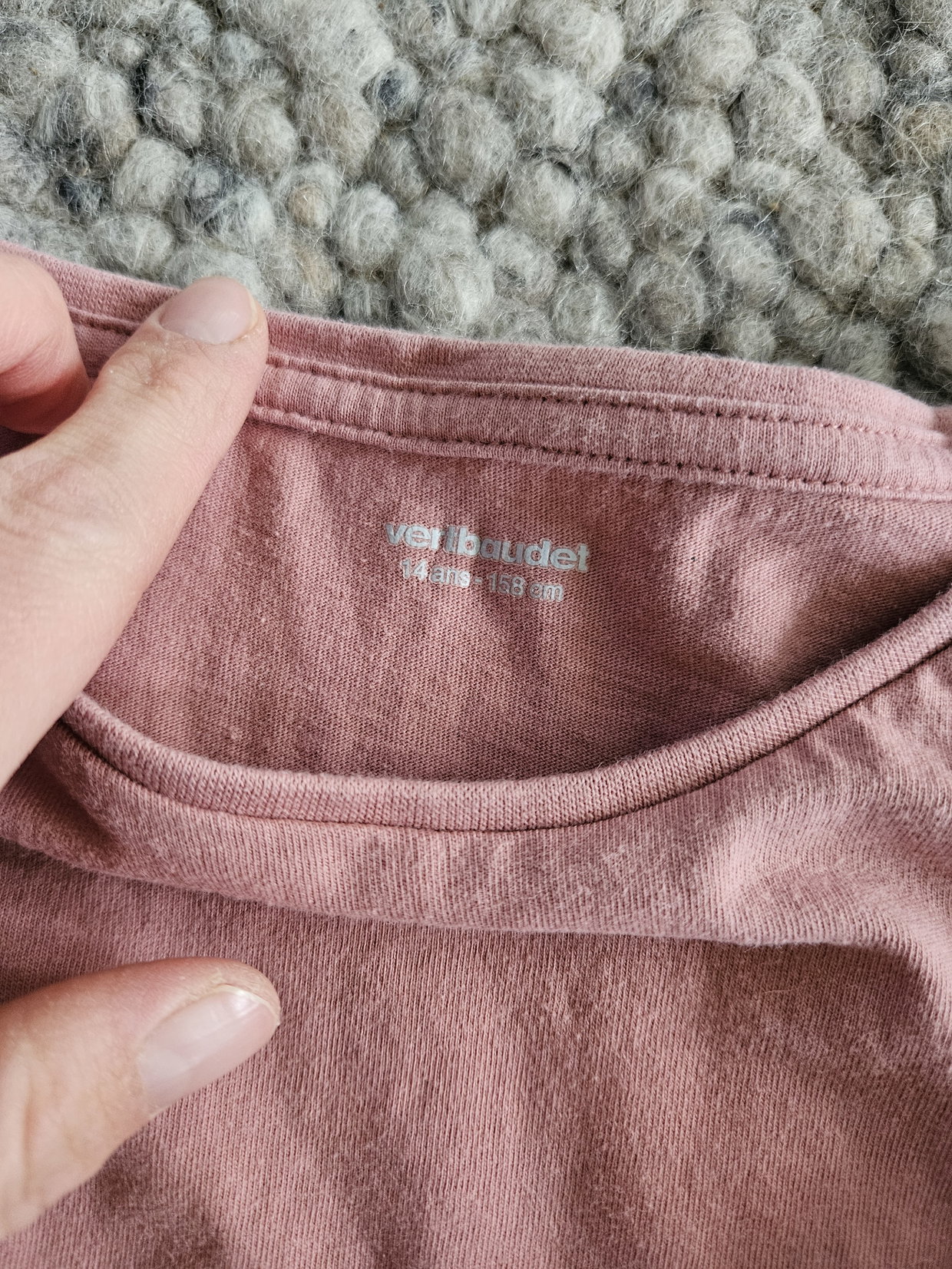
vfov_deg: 73.9
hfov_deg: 58.9
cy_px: 634
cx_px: 476
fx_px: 843
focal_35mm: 23
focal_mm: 5.4
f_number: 1.8
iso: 400
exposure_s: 1/100
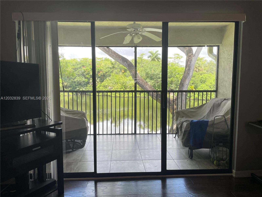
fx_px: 197
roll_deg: +0.5
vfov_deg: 53.1
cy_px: 98
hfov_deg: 67.3
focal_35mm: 26
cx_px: 131
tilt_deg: -5.2
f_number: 1.6
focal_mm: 4.2
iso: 32
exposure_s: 1/164
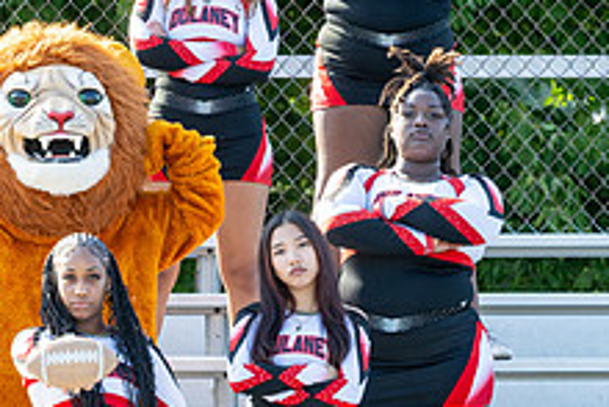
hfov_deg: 5.4
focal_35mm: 382
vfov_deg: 3.6
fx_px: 6466
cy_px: 237
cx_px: 78
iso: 200
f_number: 5.6
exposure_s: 1/200
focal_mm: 145
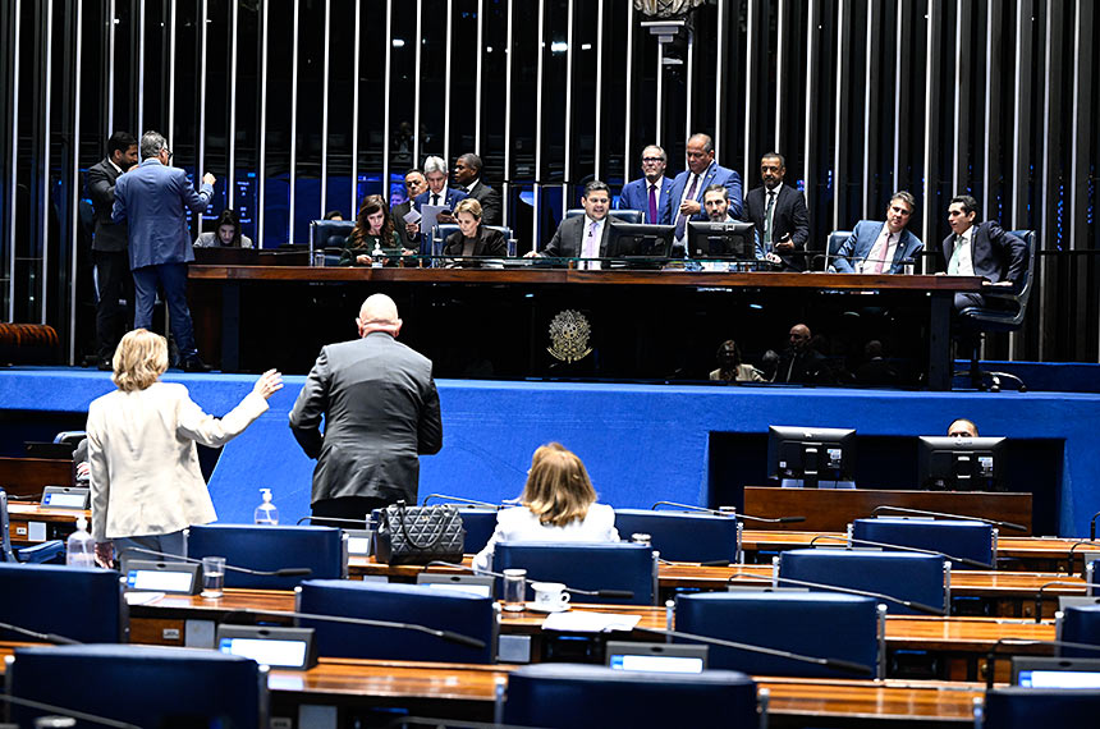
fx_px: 2348
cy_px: 364
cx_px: 550
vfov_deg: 17.6
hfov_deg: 26.4
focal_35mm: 77
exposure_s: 1/160
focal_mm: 77
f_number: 4
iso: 5000
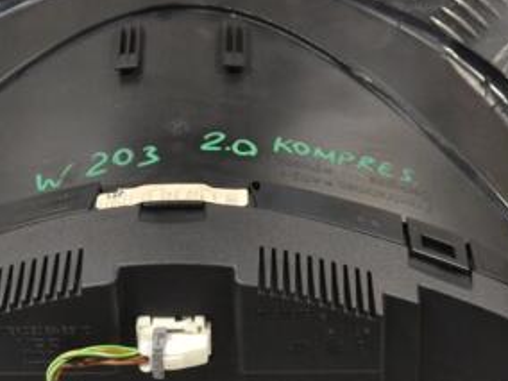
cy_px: 179
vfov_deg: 12.1
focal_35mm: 122
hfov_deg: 16.1
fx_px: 1790
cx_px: 179
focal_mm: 40
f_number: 8
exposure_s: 1/250
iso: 3200
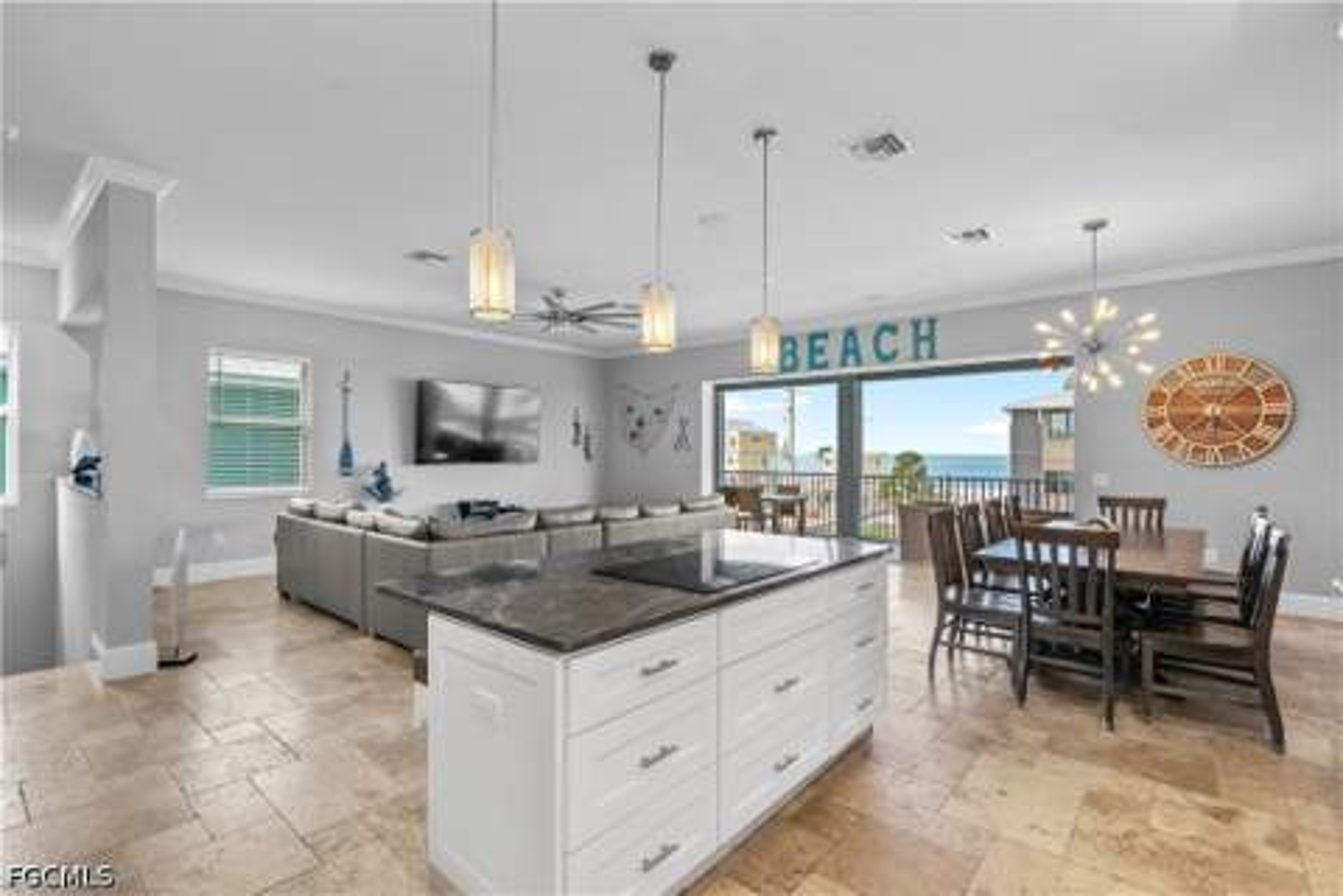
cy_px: 448
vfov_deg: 73.7
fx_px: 597
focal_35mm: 16
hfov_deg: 96.7
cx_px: 672
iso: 400
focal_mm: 16
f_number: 8
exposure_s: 1/50
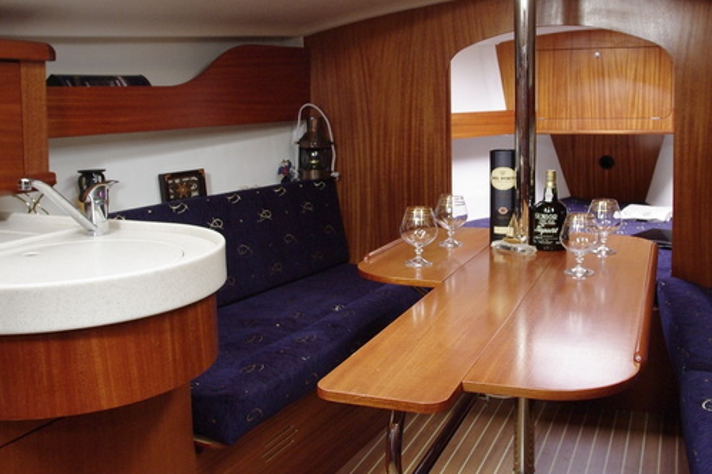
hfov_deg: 50.6
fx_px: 751
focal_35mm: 38
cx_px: 406
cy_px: 183
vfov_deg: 34.9
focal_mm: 14
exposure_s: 1/13
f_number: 5.6
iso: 1250
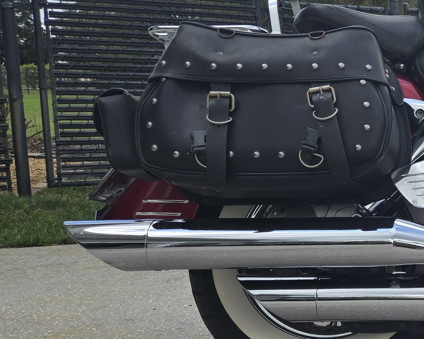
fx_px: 791
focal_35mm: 63
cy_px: 197
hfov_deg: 24.9
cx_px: 591
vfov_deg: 24.2
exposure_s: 1/1286
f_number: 1.8
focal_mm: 5.4
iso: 25
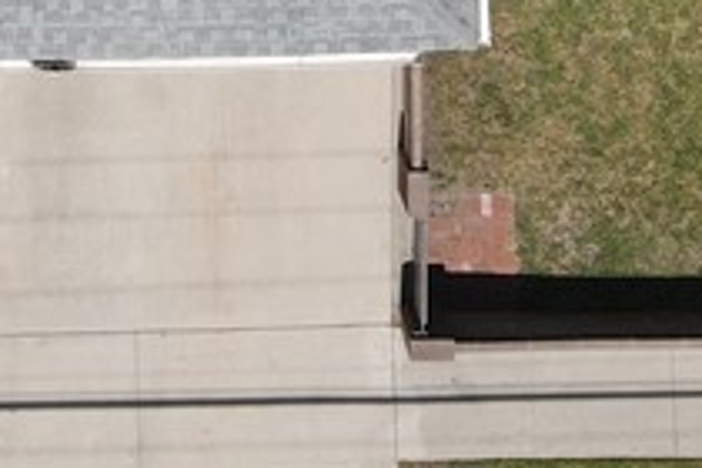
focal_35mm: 122
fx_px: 2379
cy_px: -558
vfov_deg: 10.1
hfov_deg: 16.7
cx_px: 160
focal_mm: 4.5
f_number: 2.8
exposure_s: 1/1000
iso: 100
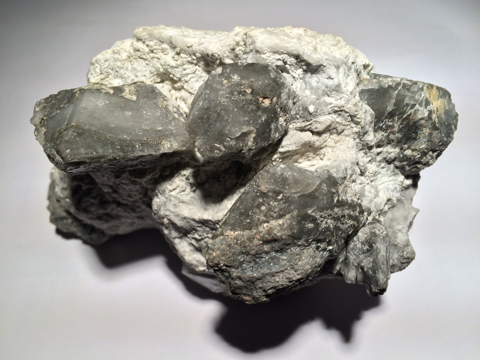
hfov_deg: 61.7
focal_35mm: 29
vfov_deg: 48.2
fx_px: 402
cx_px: 240
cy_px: 180
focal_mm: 4.15
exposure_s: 1/120
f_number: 2.2
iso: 40
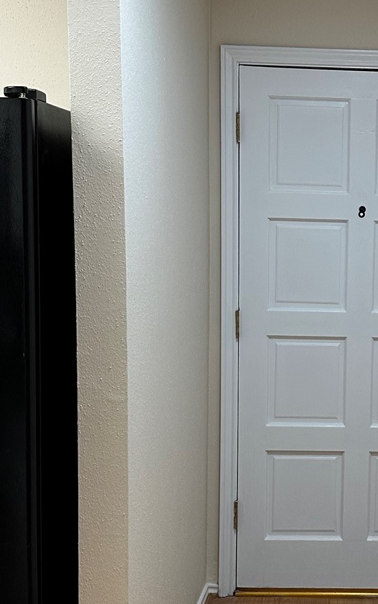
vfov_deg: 34.5
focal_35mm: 59
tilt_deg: -3.6
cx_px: 390
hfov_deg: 21.2
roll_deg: -0.5
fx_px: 972
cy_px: 315
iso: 200
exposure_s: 1/120
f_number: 1.78
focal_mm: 6.86
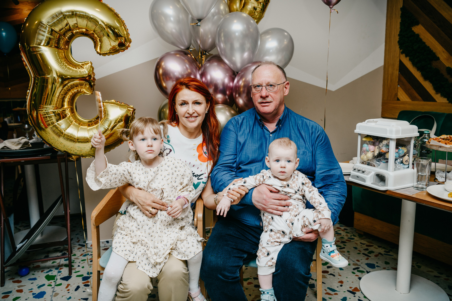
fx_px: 389
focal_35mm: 31
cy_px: 150
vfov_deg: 42.3
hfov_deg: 60.3
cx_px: 226
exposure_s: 1/160
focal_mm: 31
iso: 125
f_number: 3.5
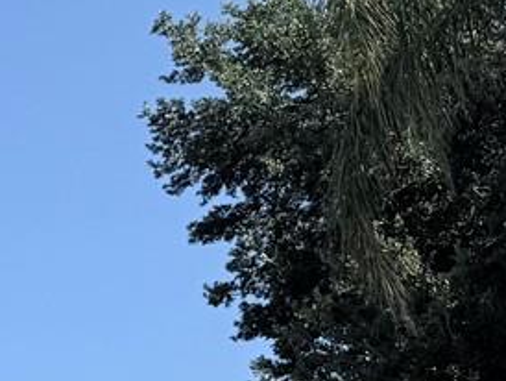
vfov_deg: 9.8
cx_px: -831
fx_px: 2048
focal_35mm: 140
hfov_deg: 11.1
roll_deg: -2.2
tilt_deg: +10.1
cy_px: 766
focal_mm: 6.76
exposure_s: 1/4167
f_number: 1.78
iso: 80
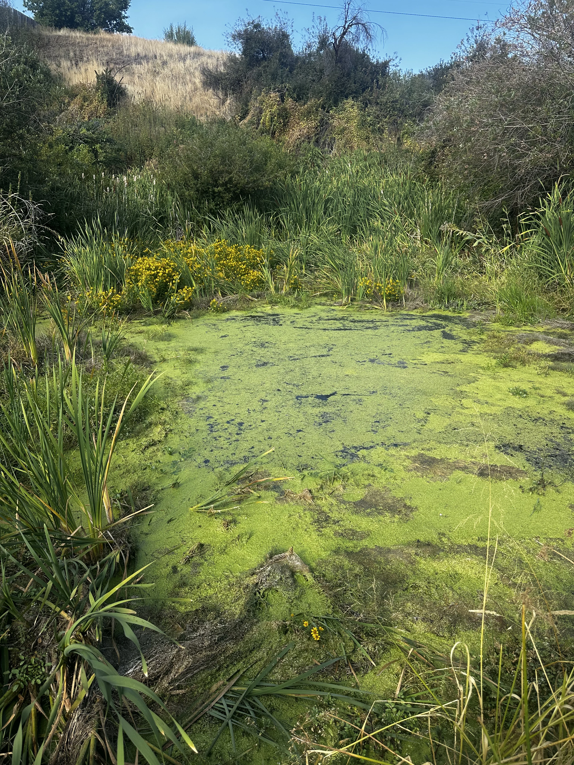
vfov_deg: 71.6
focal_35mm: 24
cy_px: 382
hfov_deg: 56.8
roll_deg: -1.3
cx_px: 287
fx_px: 531
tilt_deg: -18.1
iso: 80
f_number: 1.78
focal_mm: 6.86
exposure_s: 1/1473
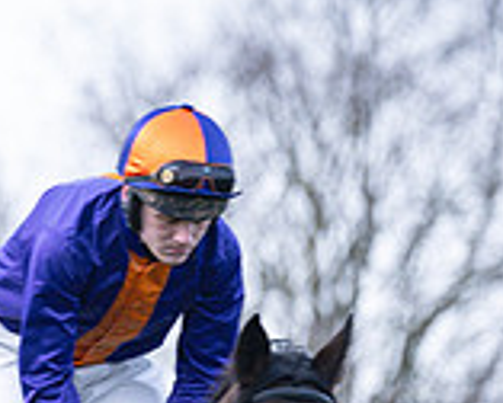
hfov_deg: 1.8
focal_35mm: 1063
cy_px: 751
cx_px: 161
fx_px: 15844
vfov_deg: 1.5
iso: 400
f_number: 4
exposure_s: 1/800
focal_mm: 190
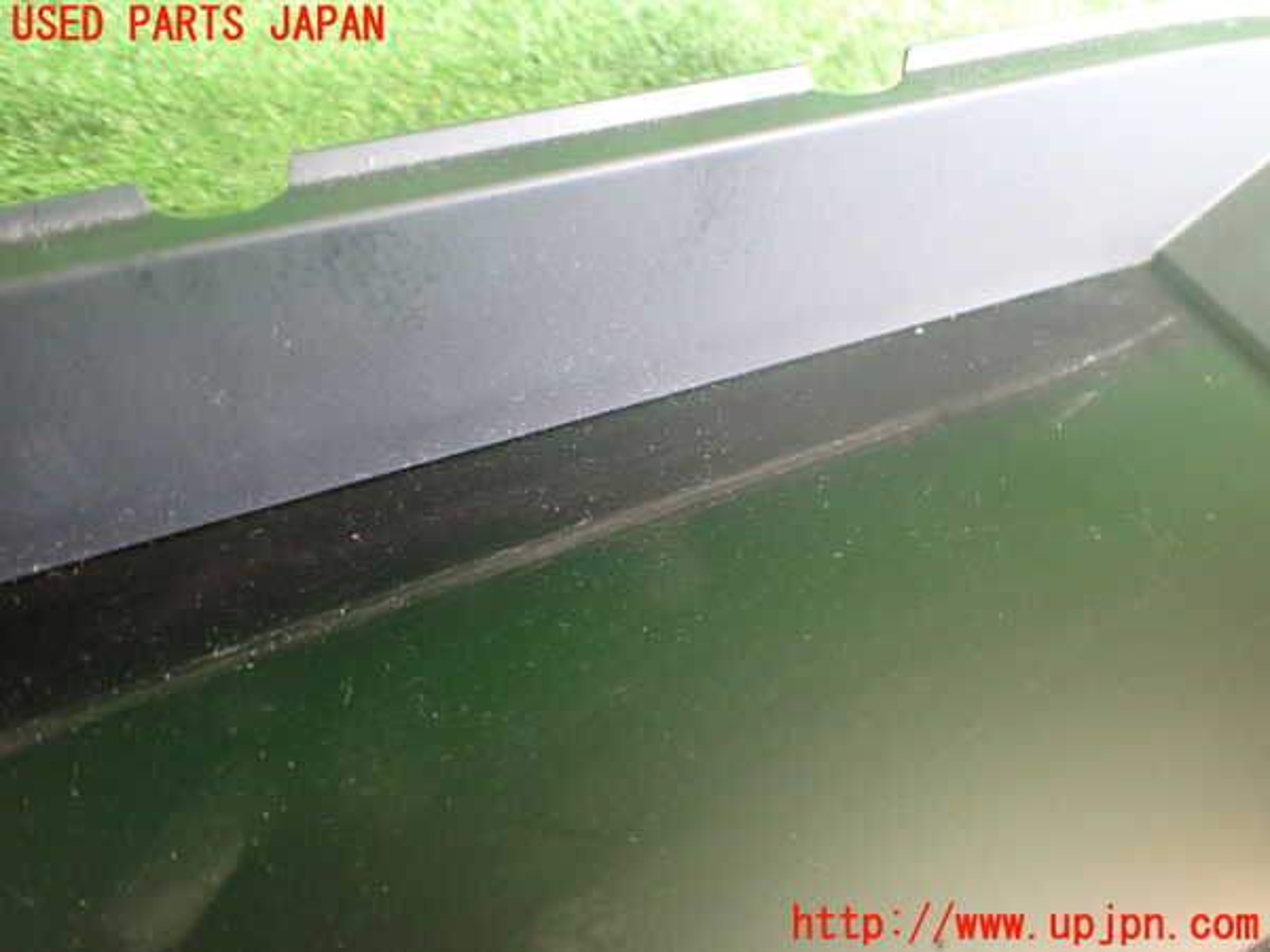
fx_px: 1101
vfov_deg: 46.8
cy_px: 476
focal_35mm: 30
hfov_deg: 60.0
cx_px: 635
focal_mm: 5.4
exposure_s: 1/40
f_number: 2.3
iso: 800
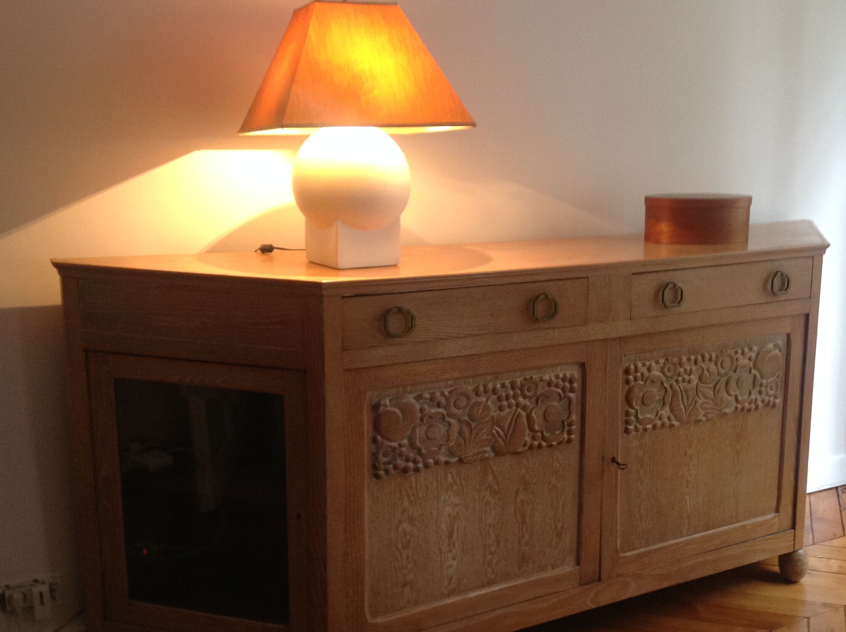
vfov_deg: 32.1
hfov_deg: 41.8
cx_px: 528
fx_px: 1098
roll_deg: -1.8
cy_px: 328
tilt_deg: -10.4
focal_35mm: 45
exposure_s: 1/15
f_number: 2.4
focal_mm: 4.28
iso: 125
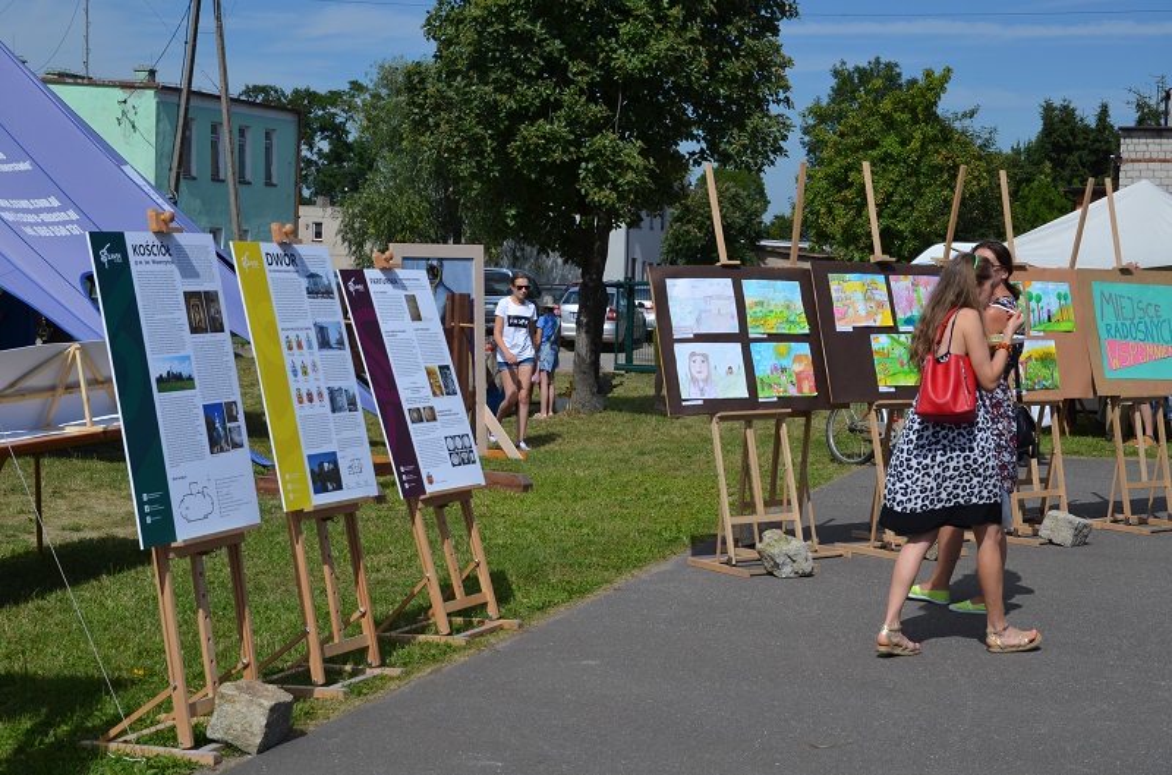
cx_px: 586
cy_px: 388
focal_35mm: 60
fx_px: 1948
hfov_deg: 33.5
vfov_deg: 22.5
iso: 100
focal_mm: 40
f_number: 10
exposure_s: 1/400
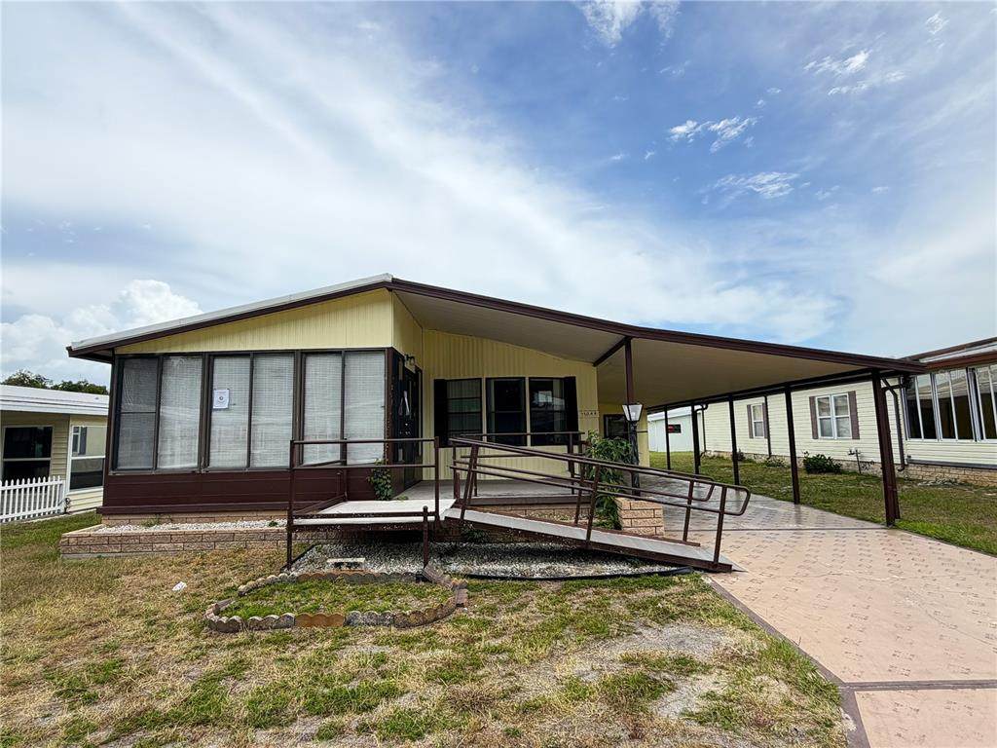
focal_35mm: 18
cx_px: 498
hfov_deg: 87.8
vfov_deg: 71.6
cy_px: 374
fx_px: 518
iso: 32
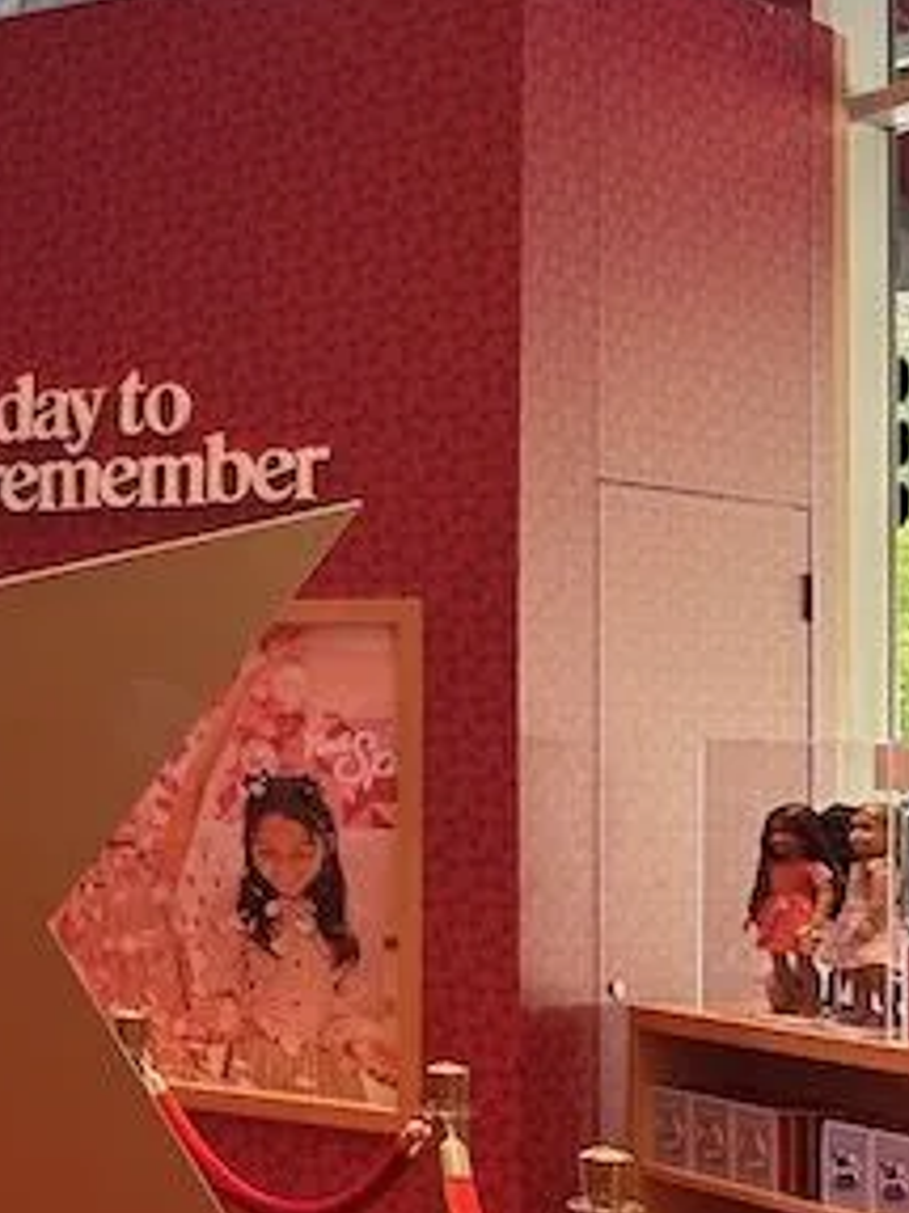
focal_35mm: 67
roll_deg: -1.9
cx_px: -326
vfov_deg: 29.0
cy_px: 617
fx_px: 2348
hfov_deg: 19.8
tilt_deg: +5.8
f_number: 1.78
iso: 100
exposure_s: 1/132
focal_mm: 6.86
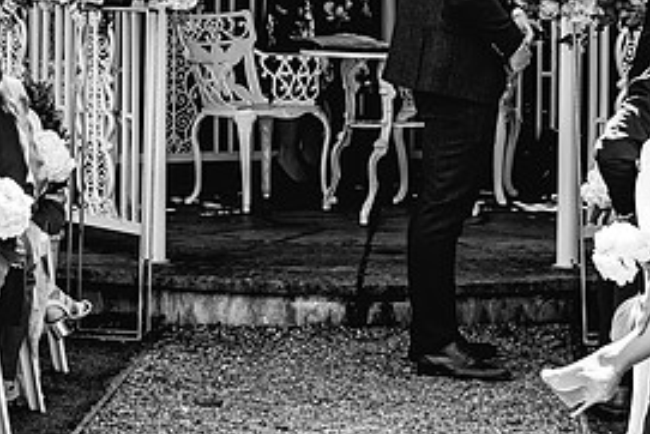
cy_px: -16
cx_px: 559
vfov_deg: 9.1
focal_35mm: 150
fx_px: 2710
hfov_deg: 13.6
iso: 320
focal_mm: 70
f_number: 5
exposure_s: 1/250
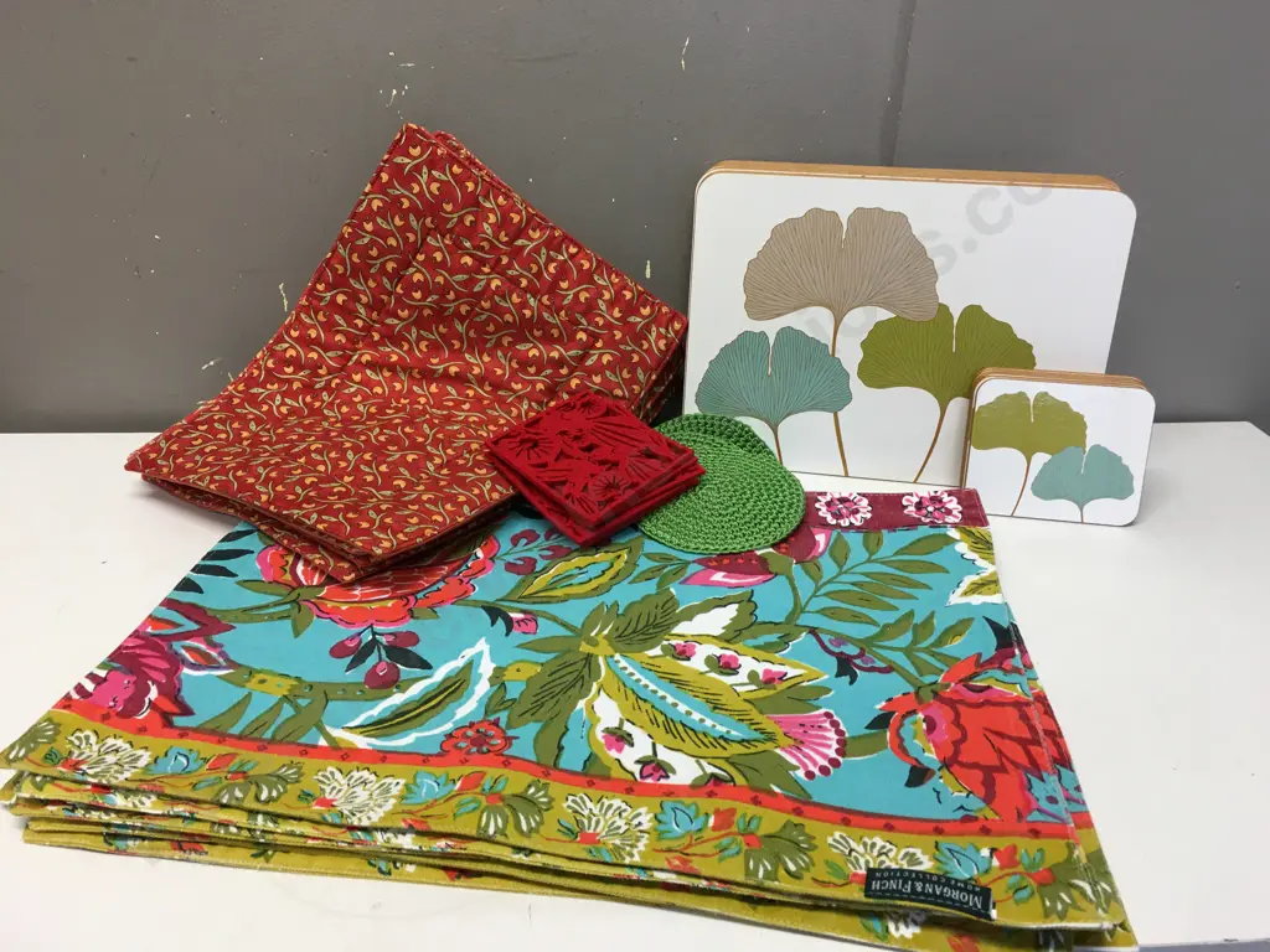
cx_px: 635
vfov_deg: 48.2
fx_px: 1064
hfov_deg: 61.7
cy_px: 476
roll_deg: -2.4
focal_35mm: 29
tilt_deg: -24.1
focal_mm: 4.15
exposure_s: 1/33
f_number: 2.2
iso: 40
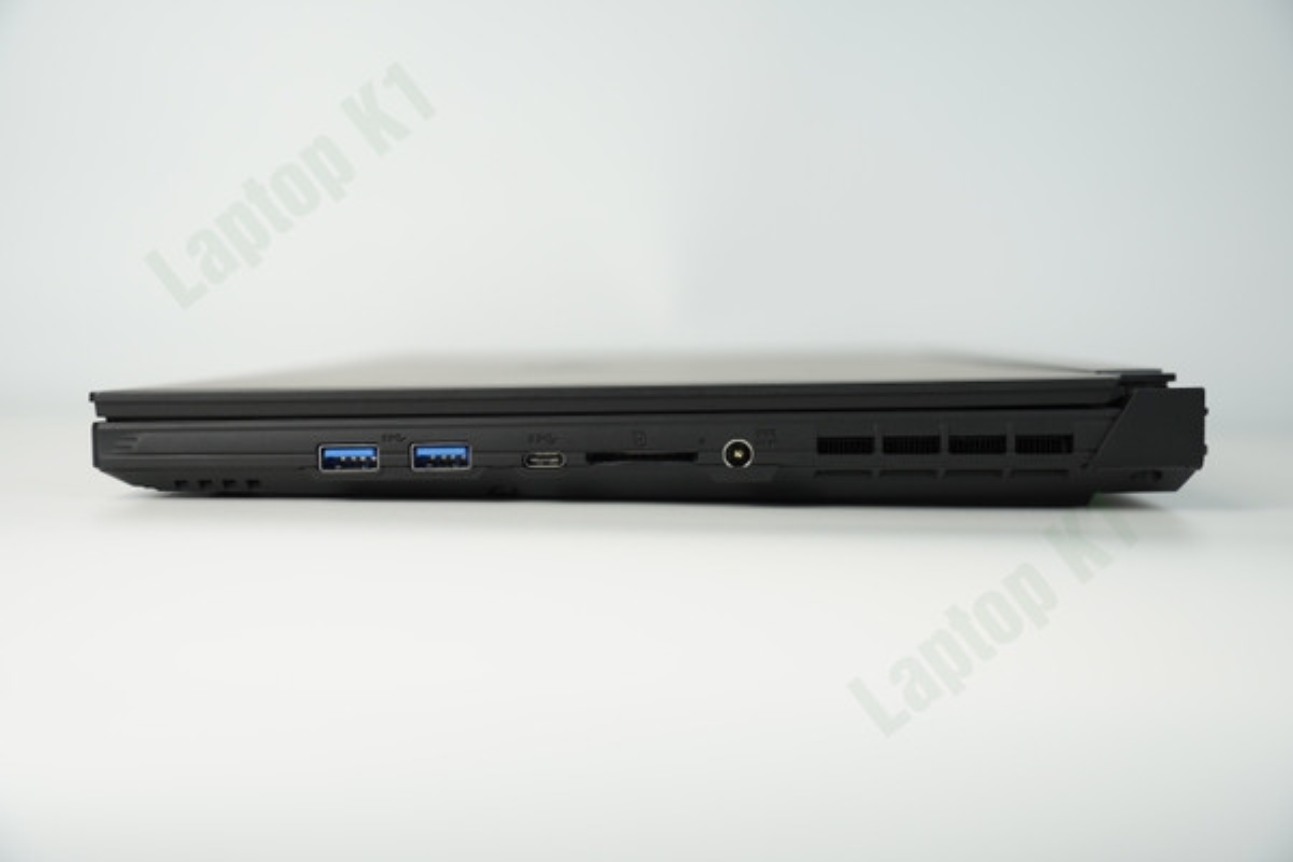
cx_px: 646
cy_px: 431
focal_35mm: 45
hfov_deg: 43.6
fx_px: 1616
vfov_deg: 29.9
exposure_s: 1/125
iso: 100
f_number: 2.8
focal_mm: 30
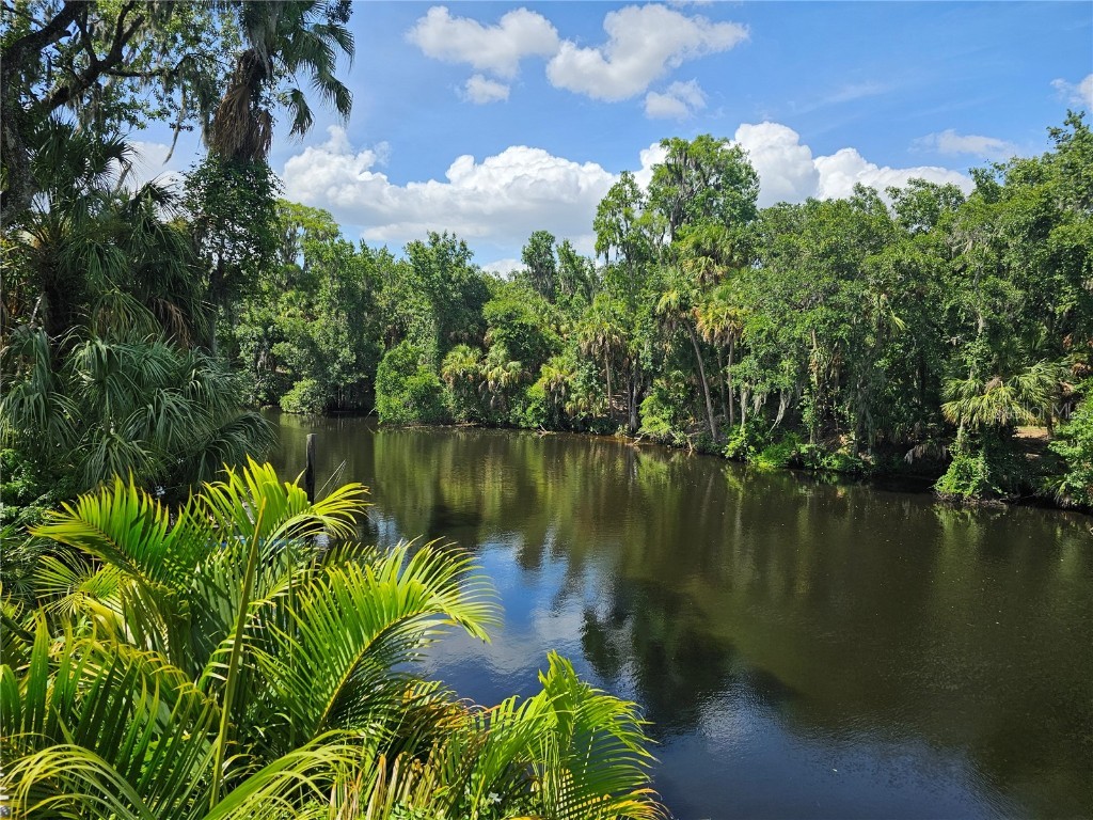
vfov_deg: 58.9
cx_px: 546
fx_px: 726
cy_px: 410
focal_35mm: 23
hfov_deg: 73.9
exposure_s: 1/1108
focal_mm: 6.3
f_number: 1.7
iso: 20
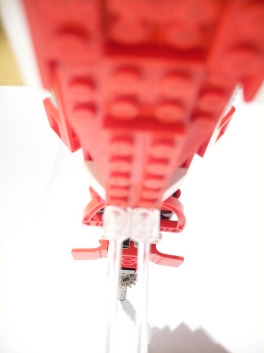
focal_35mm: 35
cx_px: 132
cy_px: 176
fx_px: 356
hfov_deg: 40.7
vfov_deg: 52.6
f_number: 2.8
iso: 200
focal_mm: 5.8
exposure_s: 1/8
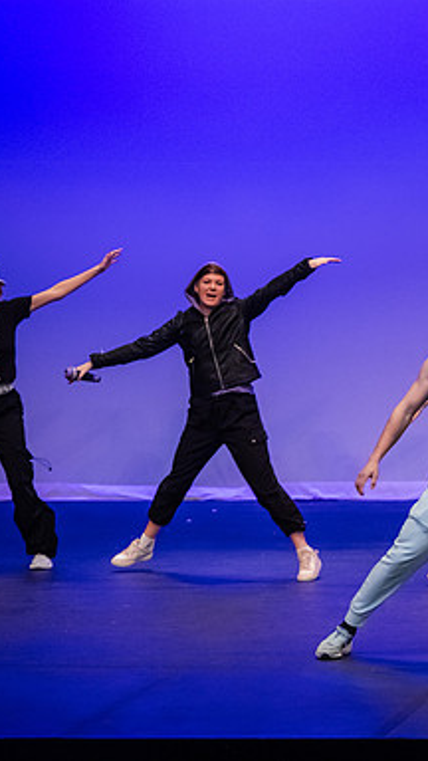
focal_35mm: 198
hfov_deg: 6.1
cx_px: 468
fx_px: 3995
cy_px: 381
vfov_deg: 10.9
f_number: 3.5
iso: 4000
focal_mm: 125
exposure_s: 1/320
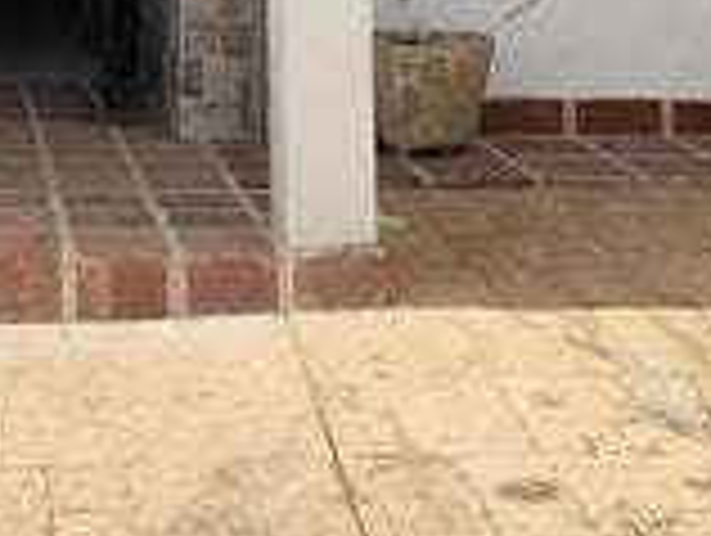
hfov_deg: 20.5
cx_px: 18
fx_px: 1913
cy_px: -288
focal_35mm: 93
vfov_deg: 14.7
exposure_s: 1/982
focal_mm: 6.19
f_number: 1.65
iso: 50
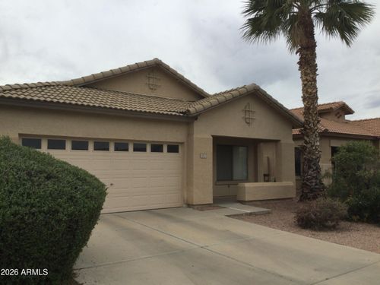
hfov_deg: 58.4
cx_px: 190
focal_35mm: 31
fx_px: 340
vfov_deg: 45.4
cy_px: 142
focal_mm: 3.3
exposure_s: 1/1631
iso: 25
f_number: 2.4
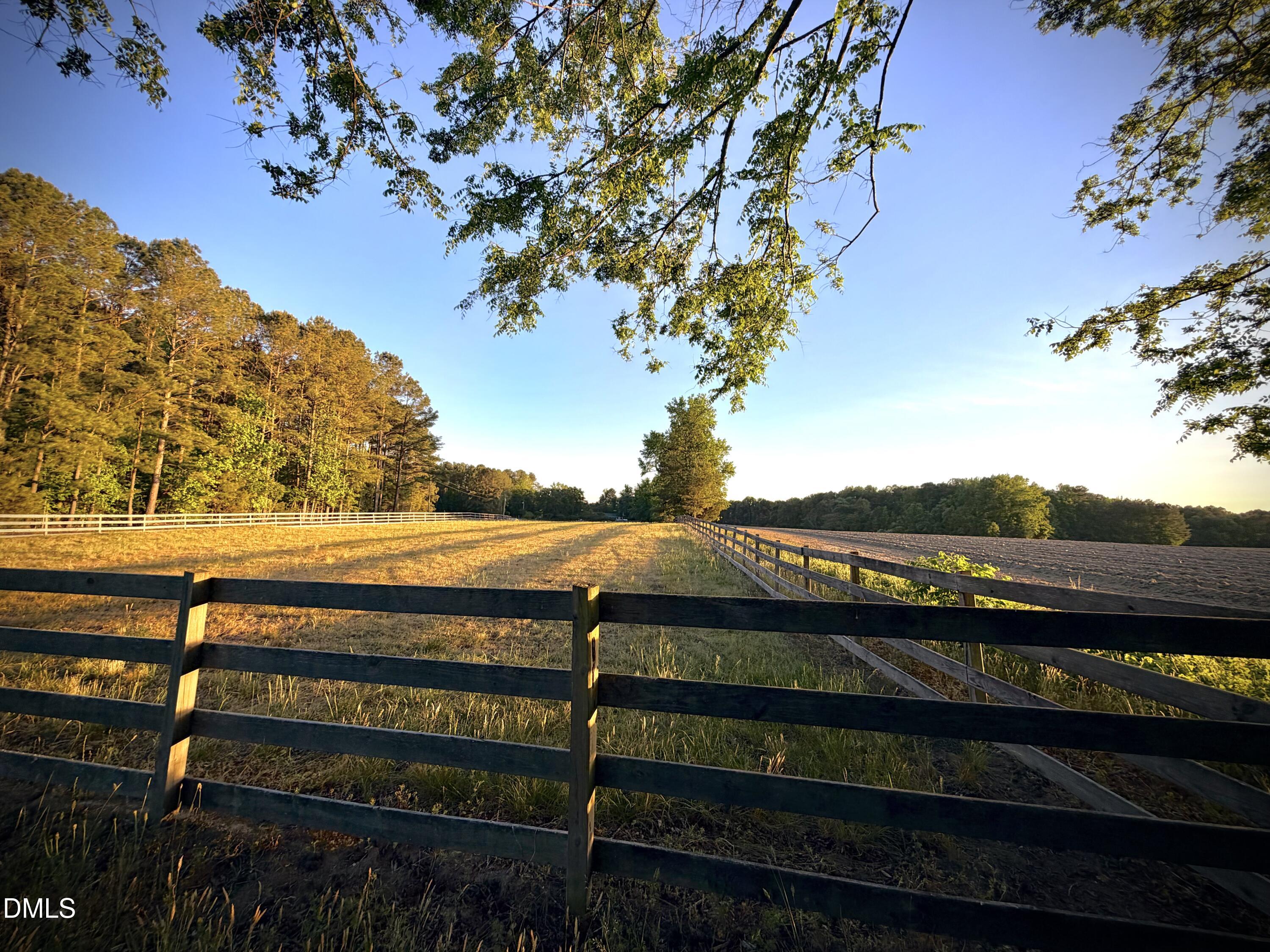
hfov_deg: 102.1
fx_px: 514
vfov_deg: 85.7
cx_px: 635
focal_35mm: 14
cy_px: 476
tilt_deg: +3.9
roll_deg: -0.8
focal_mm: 2.22
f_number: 2.2
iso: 40
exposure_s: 1/619
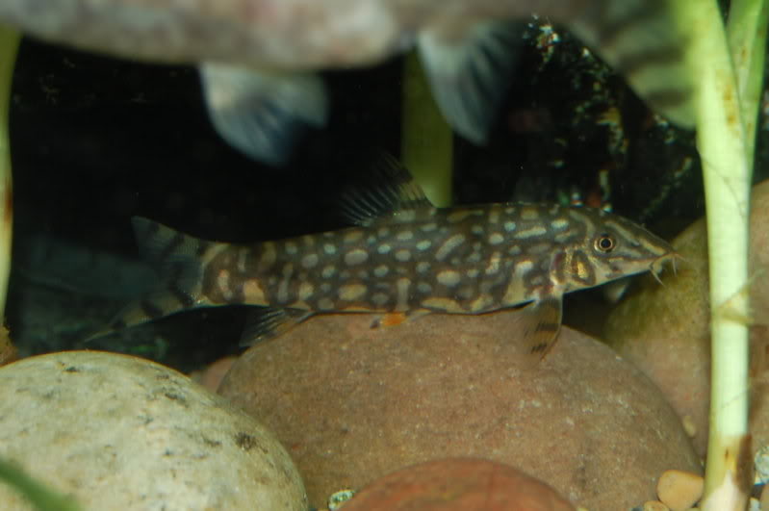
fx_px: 1760
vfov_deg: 16.5
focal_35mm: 82
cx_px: 384
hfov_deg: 24.6
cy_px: 256
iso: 200
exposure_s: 1/60
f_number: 6.3
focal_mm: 55
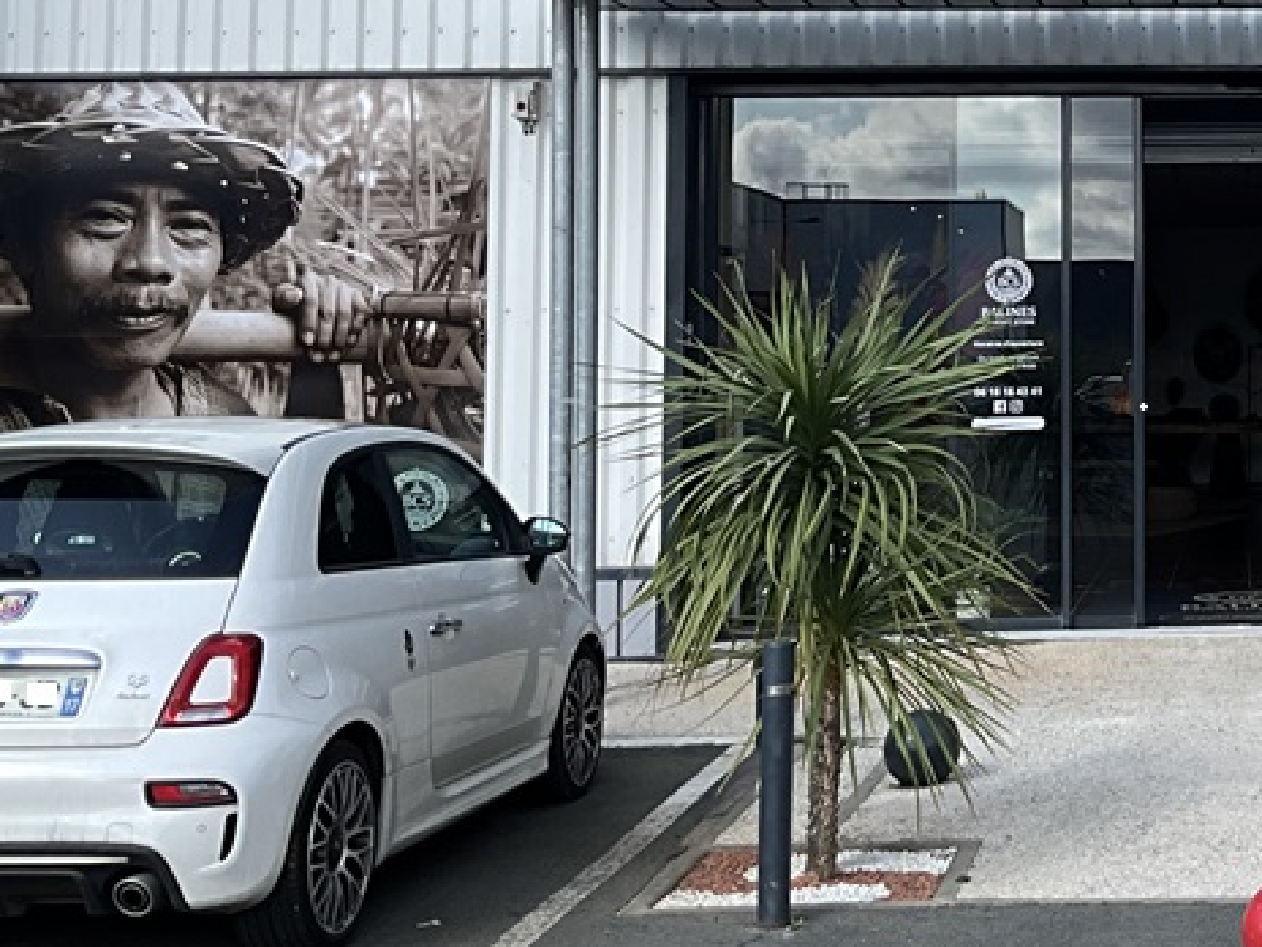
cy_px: 155
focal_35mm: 64
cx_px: 1349
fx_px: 2333
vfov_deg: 22.5
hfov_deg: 27.9
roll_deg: +0.6
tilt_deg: +4.4
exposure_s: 1/978
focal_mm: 3
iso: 25
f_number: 1.8
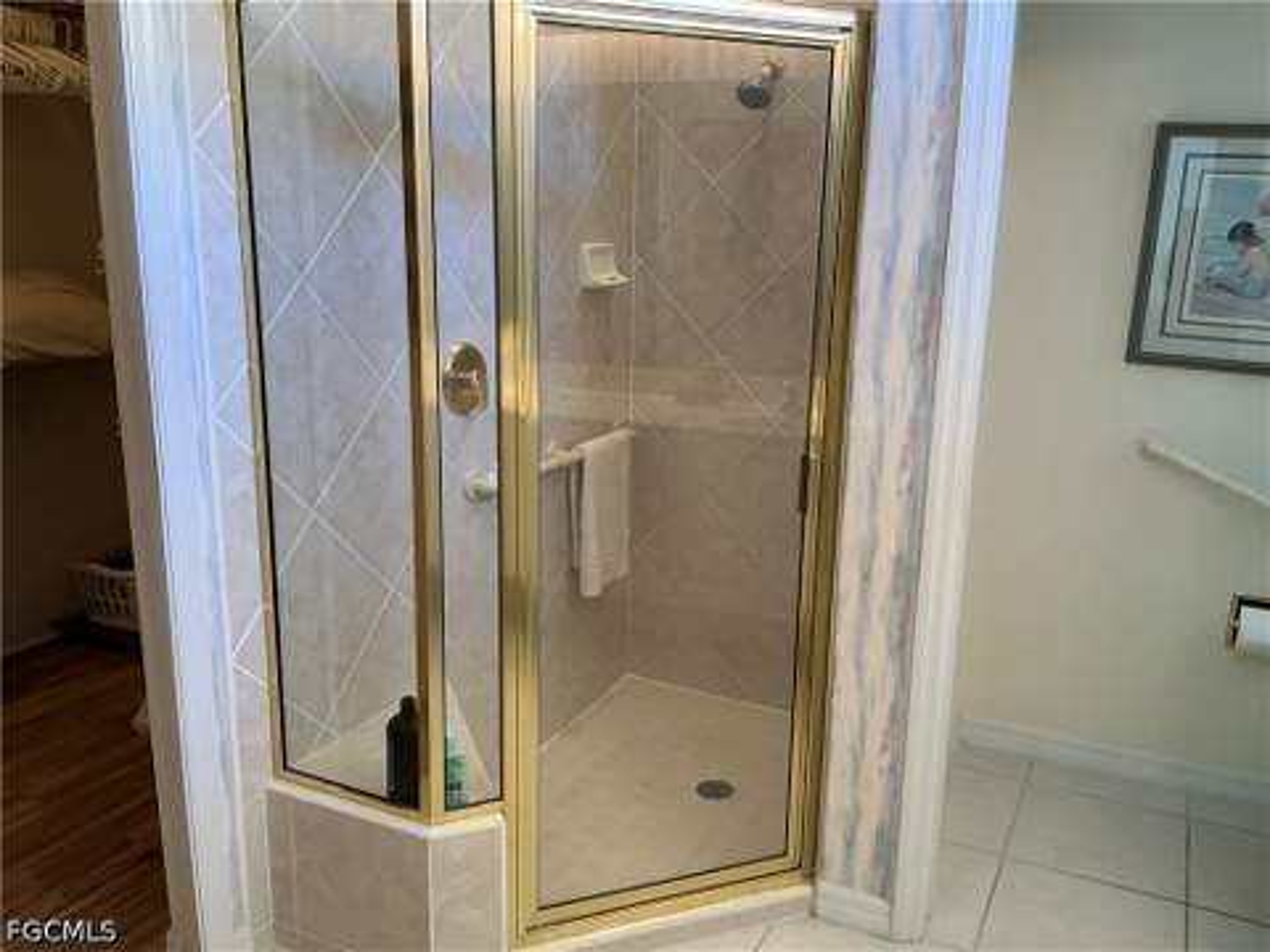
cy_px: 476
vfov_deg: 49.7
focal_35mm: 28
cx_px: 635
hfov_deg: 63.4
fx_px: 1027
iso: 100
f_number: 1.8
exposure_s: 1/60
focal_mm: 3
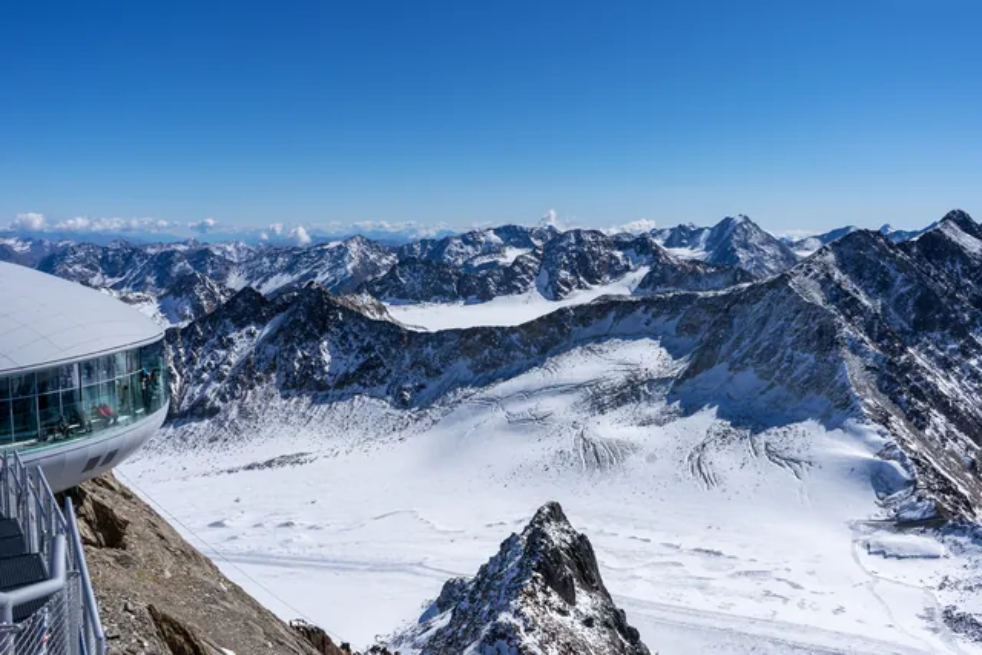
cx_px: 491
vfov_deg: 43.6
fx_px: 818
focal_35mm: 30
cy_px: 328
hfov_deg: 61.9
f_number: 10
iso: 100
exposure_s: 1/500
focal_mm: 30
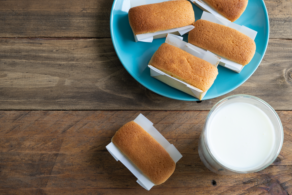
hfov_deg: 35.6
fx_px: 454
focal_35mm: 56
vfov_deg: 24.2
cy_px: 103
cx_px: 133
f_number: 8
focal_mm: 50
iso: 100
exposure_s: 1/2.5
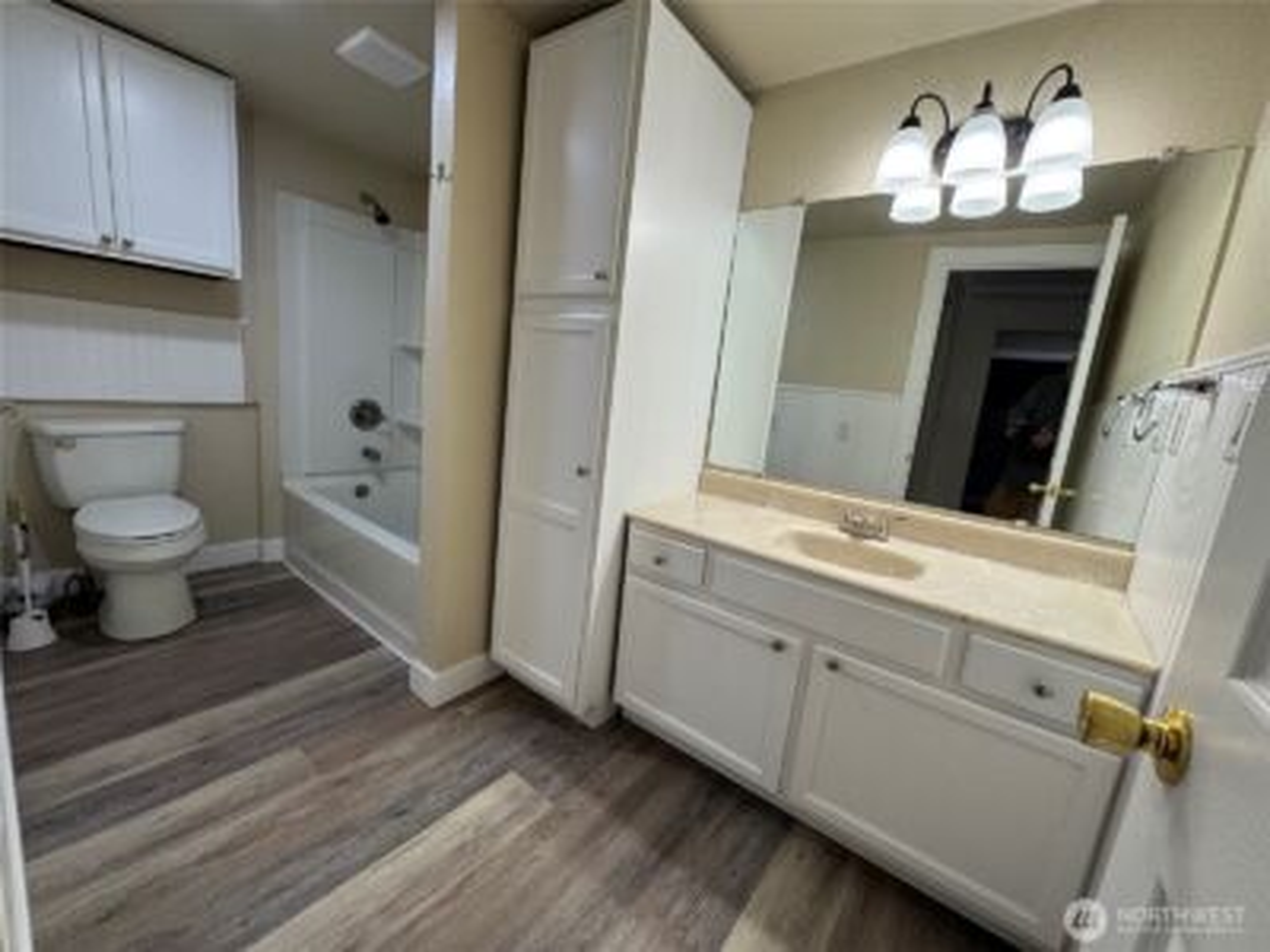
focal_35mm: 14
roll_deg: -5.9
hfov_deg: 102.1
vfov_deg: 85.7
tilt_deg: -11.5
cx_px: 635
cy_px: 476
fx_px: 514
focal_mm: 2.22
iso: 100
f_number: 2.2
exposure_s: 1/120
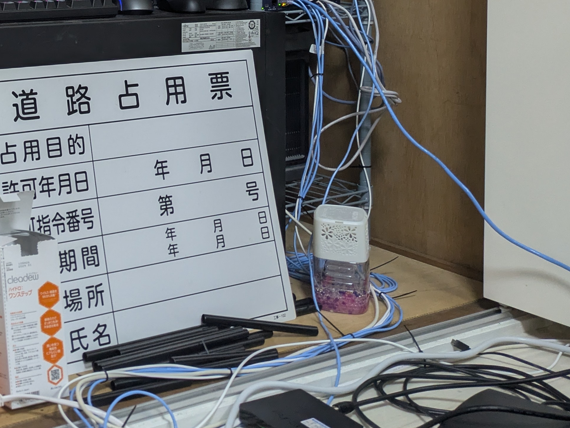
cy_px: -54
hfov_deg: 29.0
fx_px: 988
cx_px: -60
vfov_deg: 22.9
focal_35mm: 60
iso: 178
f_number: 1.89
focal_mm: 5.43
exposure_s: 1/100
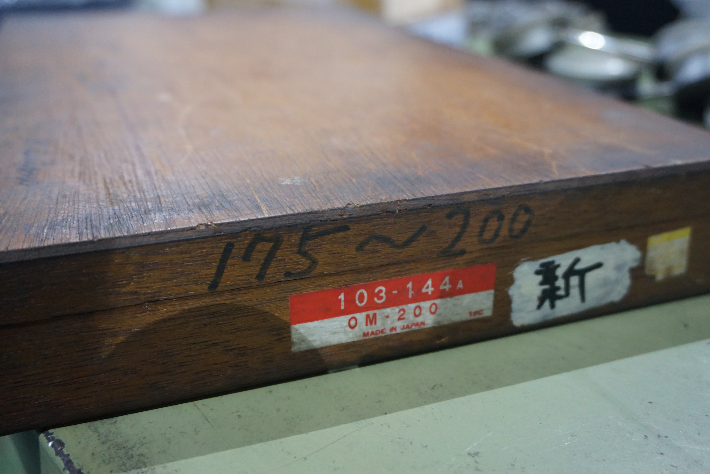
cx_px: 355
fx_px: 710
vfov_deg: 36.9
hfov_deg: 53.1
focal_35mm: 36
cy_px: 237
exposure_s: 1/60
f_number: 4.5
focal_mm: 24
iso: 1600
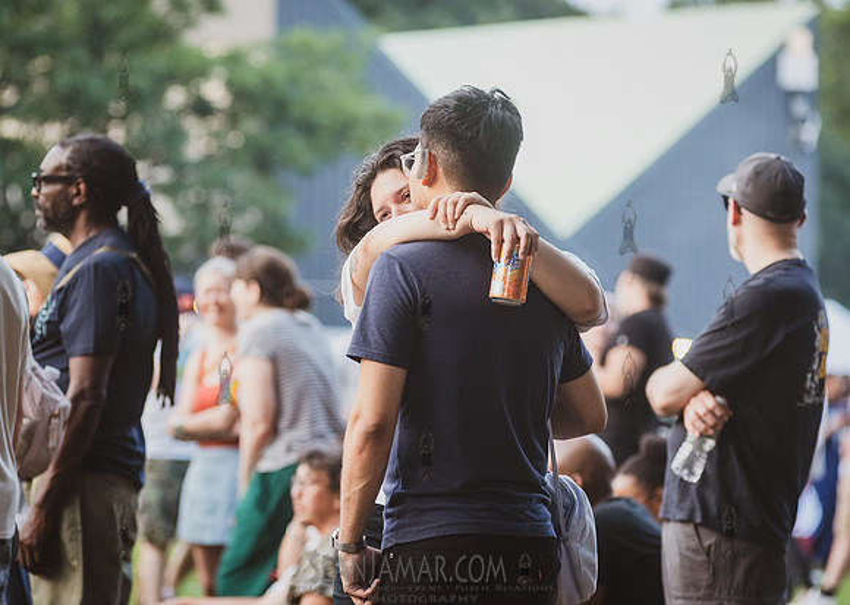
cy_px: 244
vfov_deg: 7.4
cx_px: 396
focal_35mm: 193
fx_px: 4661
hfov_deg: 10.4
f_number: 4
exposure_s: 1/500
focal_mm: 155
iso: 2000
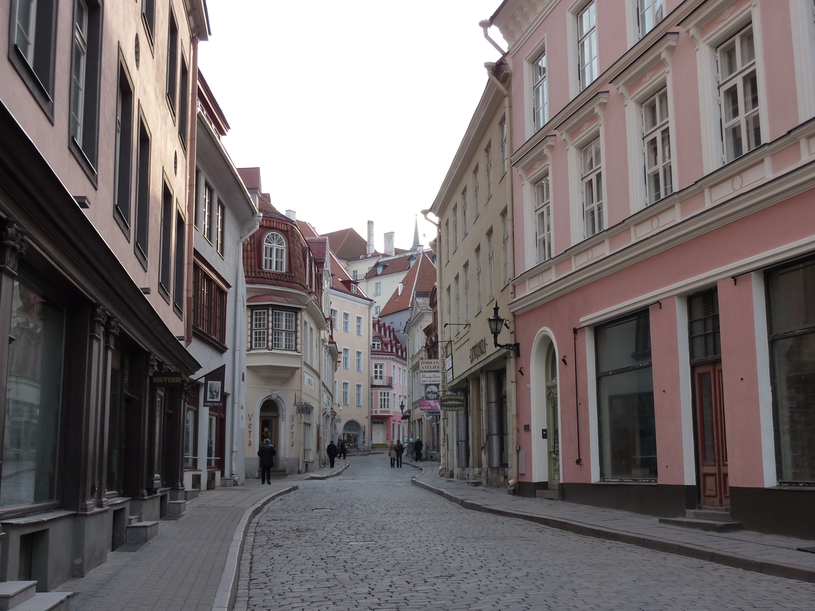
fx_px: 989
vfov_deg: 34.3
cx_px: 408
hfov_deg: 44.8
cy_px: 306
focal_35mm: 42
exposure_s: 1/200
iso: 125
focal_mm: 6.9
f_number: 4
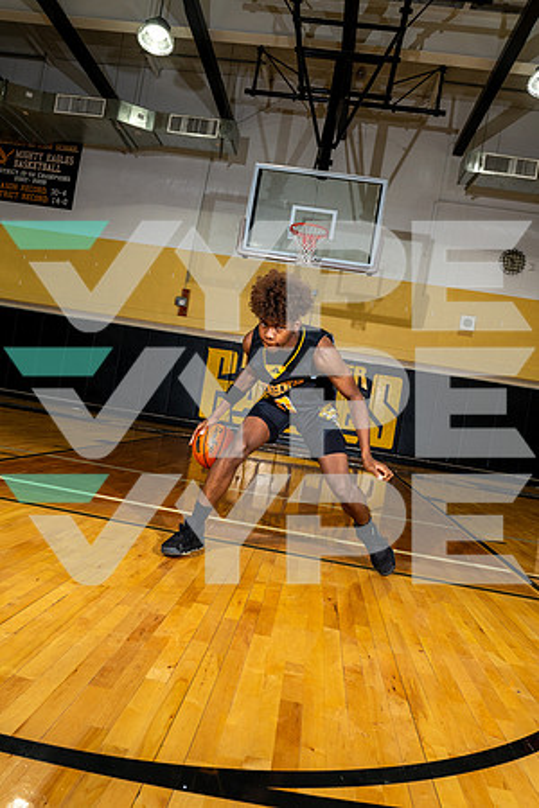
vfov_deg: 71.5
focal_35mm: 25
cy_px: 404
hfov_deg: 51.3
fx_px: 561
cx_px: 270
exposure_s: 1/250
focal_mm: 25
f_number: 5.6
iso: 640
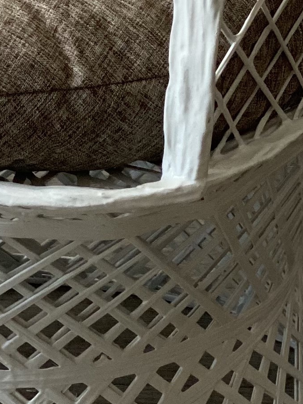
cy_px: -130
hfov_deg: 6.4
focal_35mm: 232
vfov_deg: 8.4
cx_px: 29
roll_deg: -0.2
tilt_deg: -14.2
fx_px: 2708
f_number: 2
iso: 200
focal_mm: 6
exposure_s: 1/40
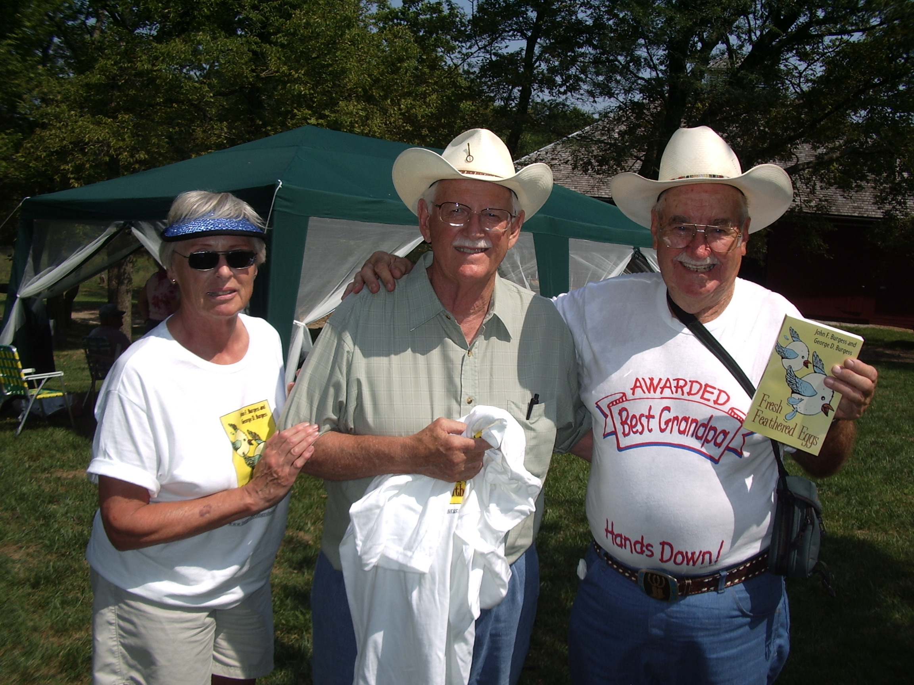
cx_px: 457
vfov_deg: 40.7
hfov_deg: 52.6
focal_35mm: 35
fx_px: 924
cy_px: 342
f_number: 4.3
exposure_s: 1/640
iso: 50
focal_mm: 5.8
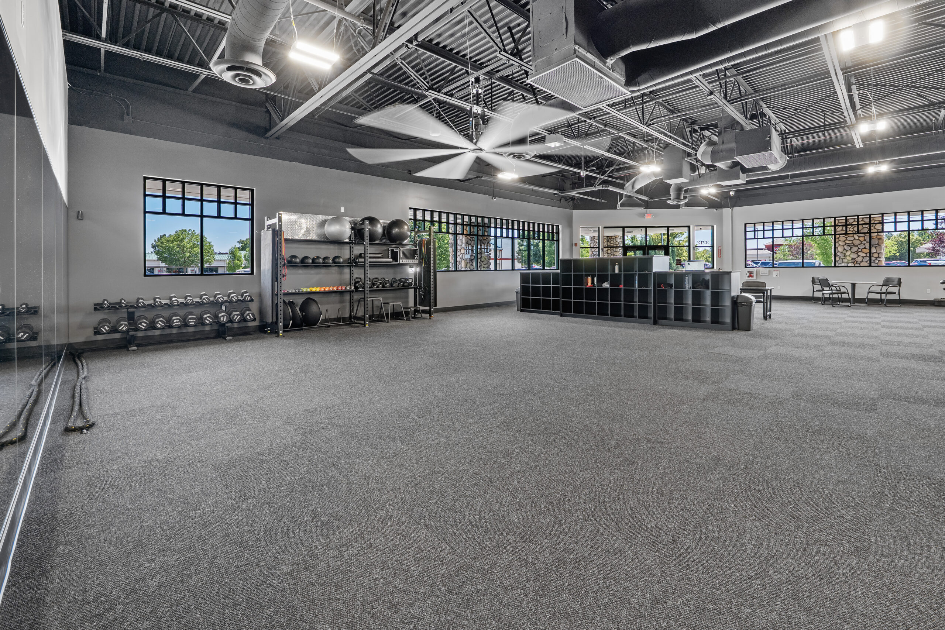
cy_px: 315
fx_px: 367
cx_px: 472
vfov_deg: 81.2
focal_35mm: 14
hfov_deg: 104.3
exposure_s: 1/6
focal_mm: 14
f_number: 10
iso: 400
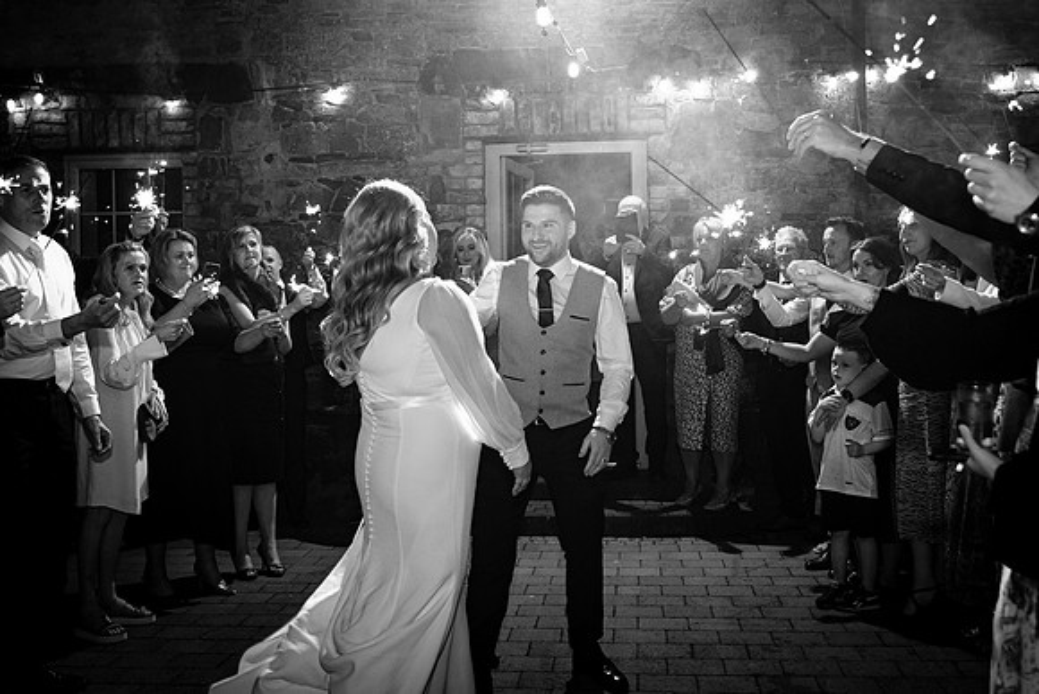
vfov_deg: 35.7
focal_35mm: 37
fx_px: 1075
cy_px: 305
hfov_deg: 51.6
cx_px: 540
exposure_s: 1/160
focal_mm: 22
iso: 800
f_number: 2.8
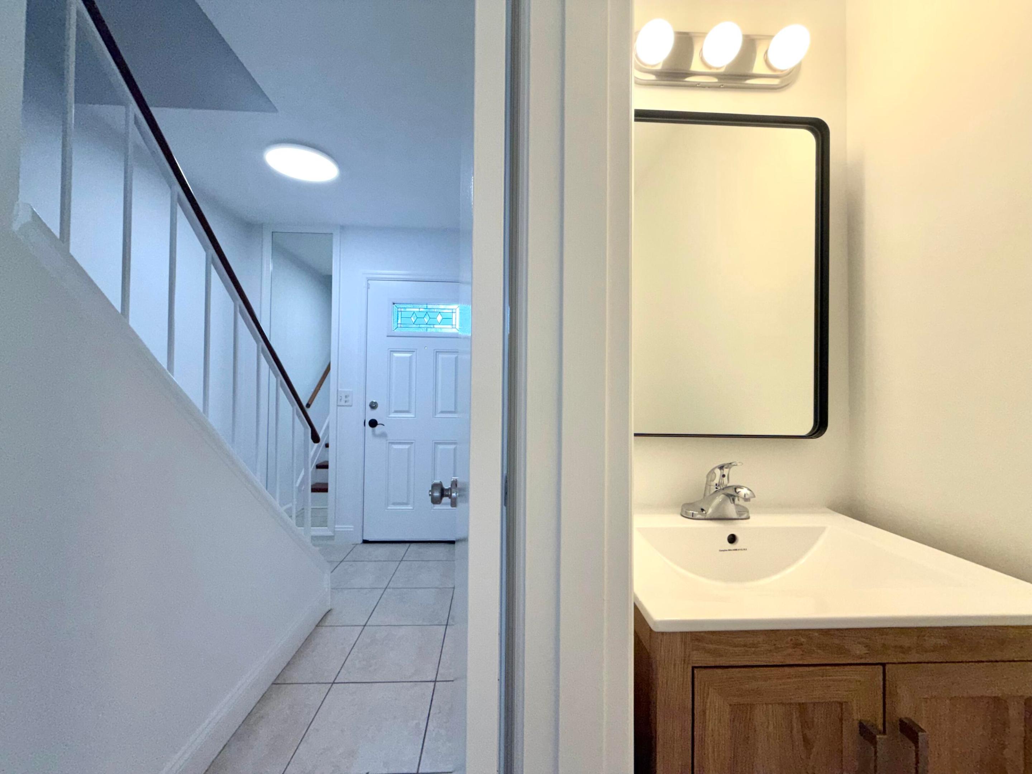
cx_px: 516
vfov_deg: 85.7
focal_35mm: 14
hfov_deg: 102.1
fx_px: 417
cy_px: 387
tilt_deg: +1.9
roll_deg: -0.3
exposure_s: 1/120
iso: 125
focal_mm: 2.22
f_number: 2.2
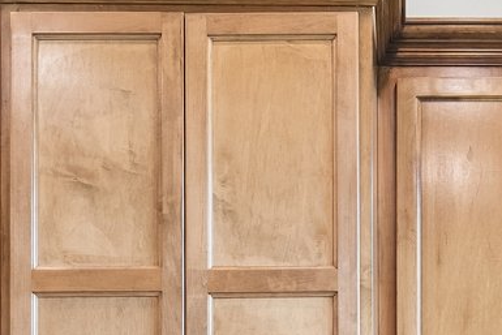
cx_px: 438
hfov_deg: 23.4
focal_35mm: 85
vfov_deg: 14.8
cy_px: 519
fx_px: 1186
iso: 200
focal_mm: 16
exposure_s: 1/6
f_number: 8
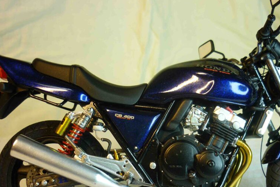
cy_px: 118
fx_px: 366
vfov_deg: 28.5
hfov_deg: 41.7
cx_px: 166
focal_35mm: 47
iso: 80
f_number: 2.8
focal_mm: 5.5
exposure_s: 1/40
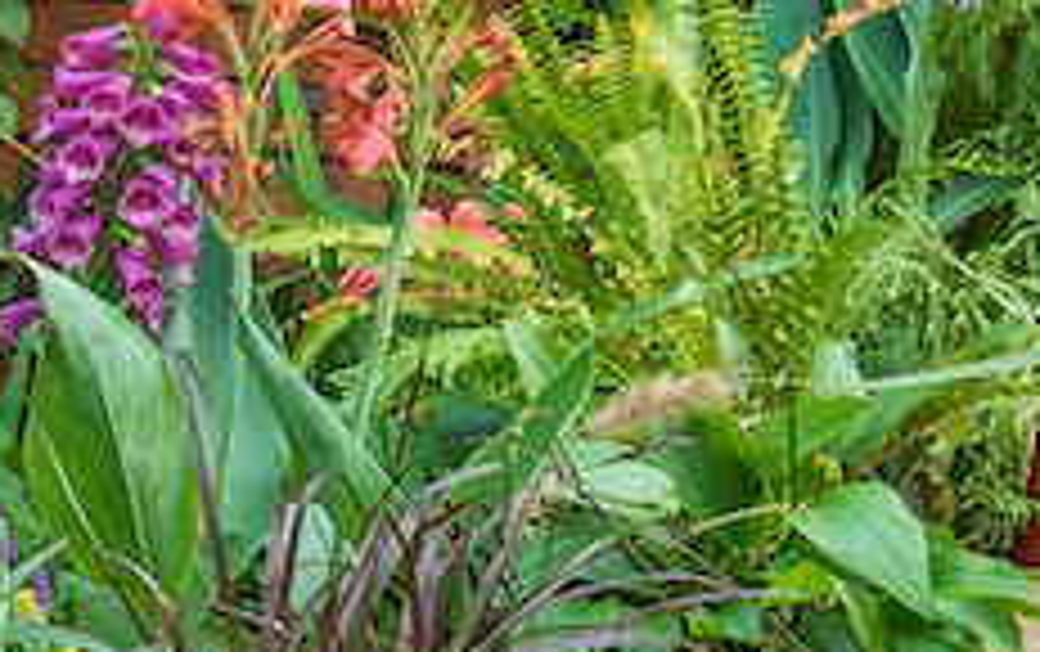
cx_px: -1315
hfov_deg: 9.5
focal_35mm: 201
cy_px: 470
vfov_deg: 6.5
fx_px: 5704
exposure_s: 1/125
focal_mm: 38
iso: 400
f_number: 11
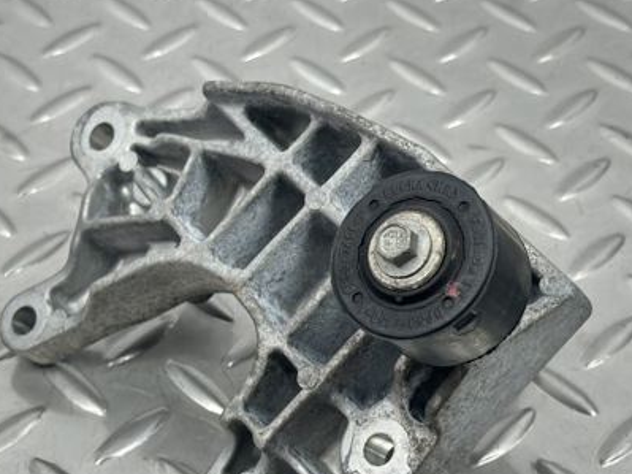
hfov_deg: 25.3
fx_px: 1405
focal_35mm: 77
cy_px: 319
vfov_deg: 19.1
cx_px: 334
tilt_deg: -48.2
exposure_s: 1/100
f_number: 1.78
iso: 125
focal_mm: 6.86
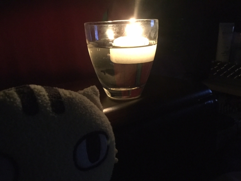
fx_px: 216
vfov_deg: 45.4
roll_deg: -0.8
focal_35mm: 31
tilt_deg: -16.2
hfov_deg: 58.4
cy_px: 90
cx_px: 120
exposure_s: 1/15
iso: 800
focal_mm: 3.3
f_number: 2.4
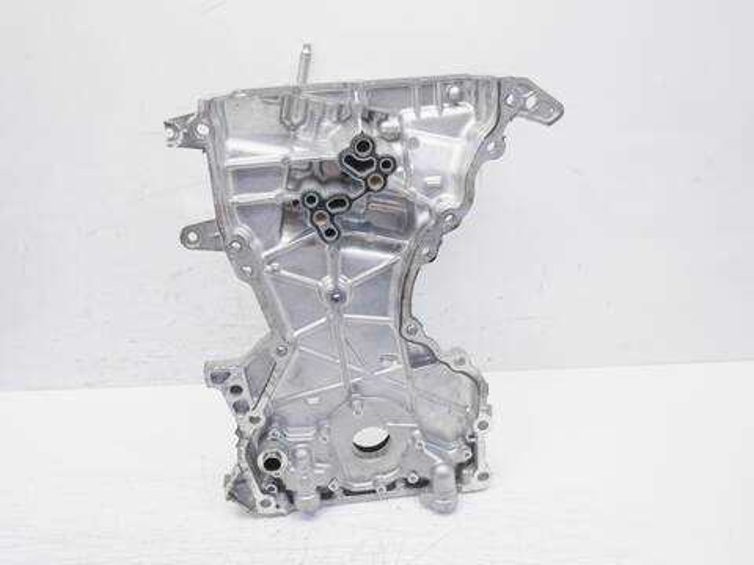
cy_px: 282
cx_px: 377
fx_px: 697
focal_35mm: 32
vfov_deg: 44.2
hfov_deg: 56.8
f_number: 4
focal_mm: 16
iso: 200
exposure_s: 1/80
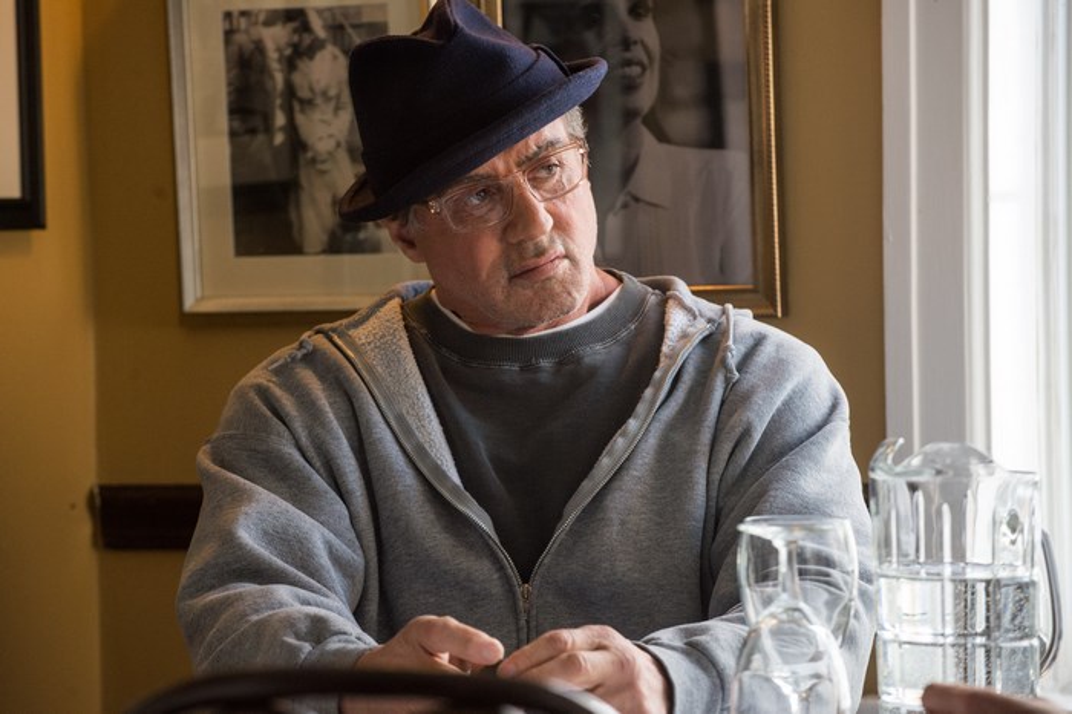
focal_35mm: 170
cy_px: 357
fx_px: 5060
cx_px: 536
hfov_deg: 12.1
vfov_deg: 8.1
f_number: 7.1
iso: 3200
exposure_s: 1/250
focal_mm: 170
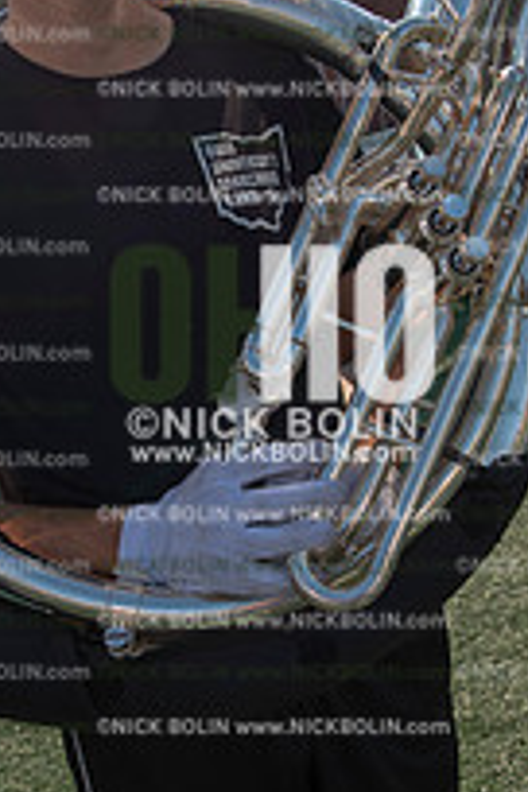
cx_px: 272
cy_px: 353
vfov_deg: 37.5
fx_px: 1166
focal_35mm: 53
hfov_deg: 25.5
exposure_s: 1/320
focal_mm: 24
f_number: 5.6
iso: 100
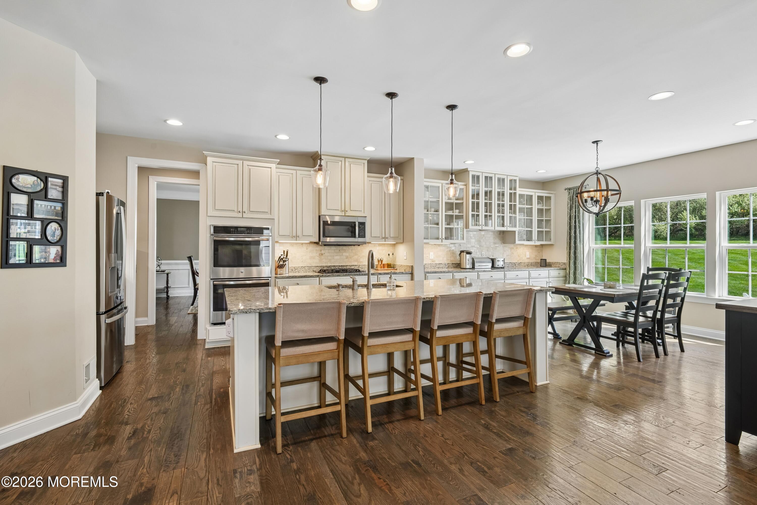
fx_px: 336
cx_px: 378
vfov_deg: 73.7
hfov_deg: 96.7
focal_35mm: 16
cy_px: 252
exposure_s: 1/13
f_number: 8
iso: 400
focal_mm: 16
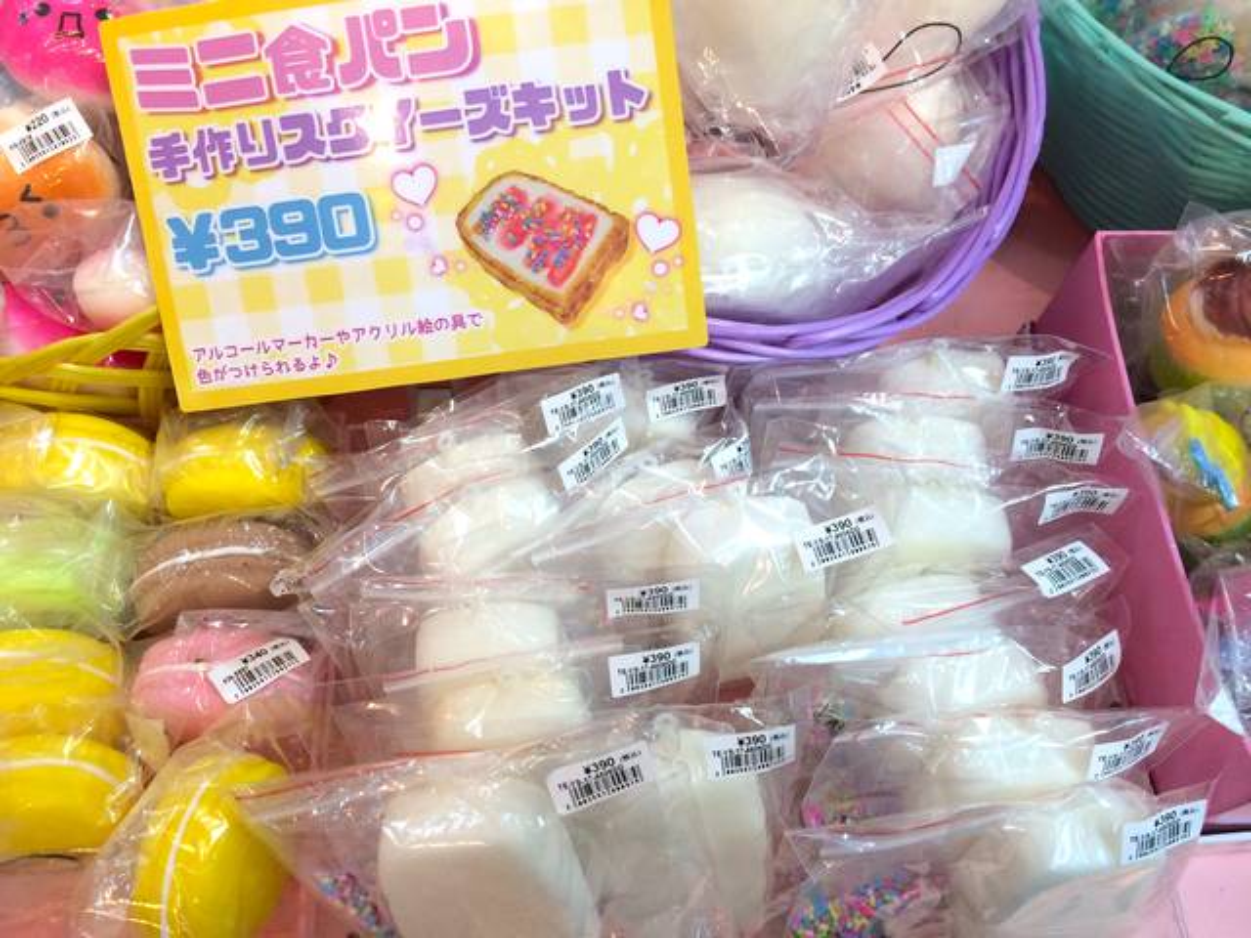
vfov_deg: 48.2
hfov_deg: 61.7
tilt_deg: -64.7
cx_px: 626
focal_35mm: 29
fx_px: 1048
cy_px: 469
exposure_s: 1/33
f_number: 2.2
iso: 50
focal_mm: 4.15
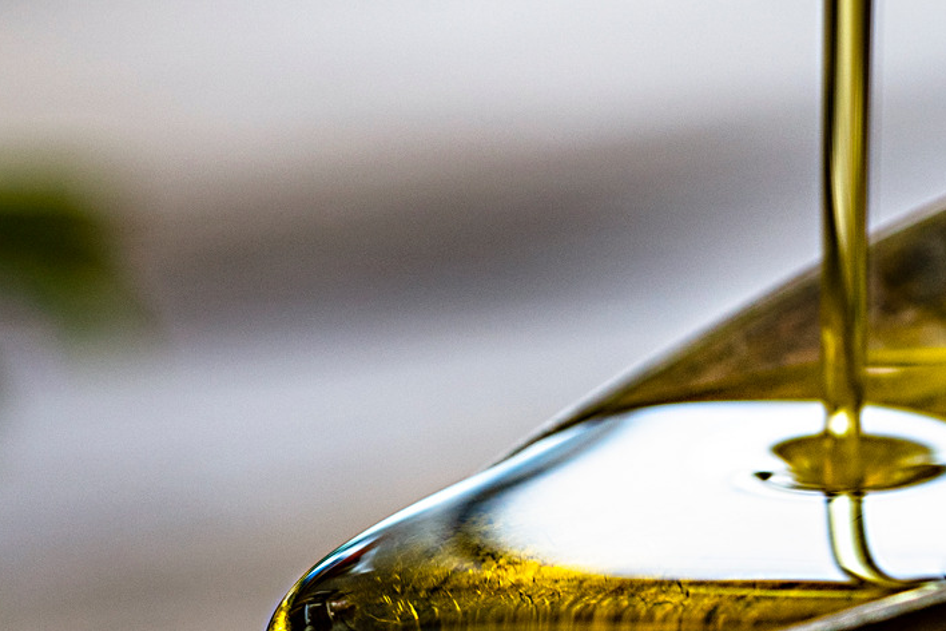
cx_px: 591
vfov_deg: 4.5
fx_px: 8014
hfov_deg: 6.8
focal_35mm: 305
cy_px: 781
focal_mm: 90
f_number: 5.6
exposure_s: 1/2
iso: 200
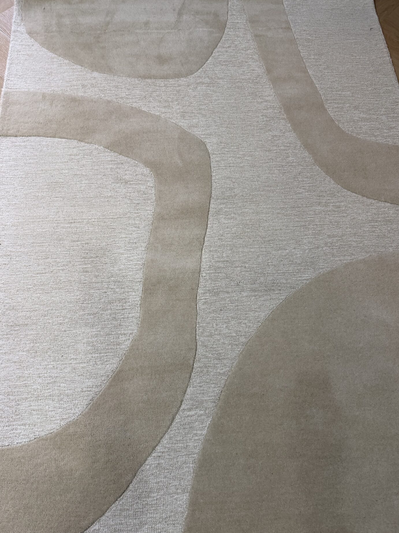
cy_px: 272
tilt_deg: -67.6
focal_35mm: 25
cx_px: 203
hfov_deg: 54.9
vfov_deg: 69.4
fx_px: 384
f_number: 1.78
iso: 160
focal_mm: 6.76
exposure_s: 1/50
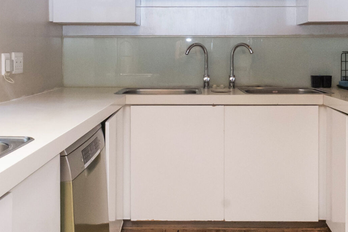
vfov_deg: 35.5
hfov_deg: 50.6
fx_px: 358
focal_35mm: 37
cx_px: 243
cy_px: 72
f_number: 11
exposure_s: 1/125
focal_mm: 10
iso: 1000
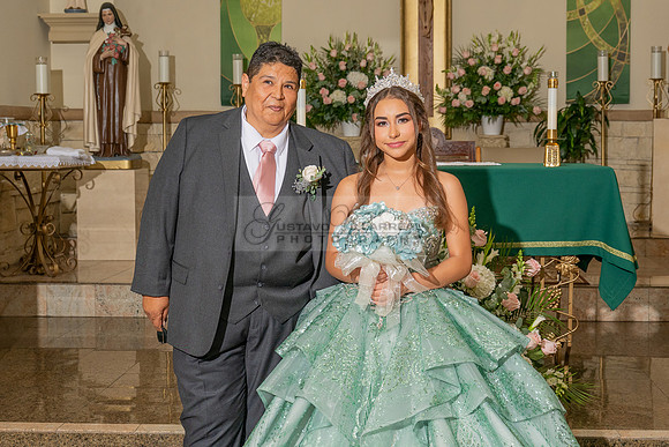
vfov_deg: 22.1
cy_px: 191
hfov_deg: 32.6
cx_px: 346
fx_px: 1142
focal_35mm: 61
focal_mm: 38
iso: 320
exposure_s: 1/200
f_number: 4.5
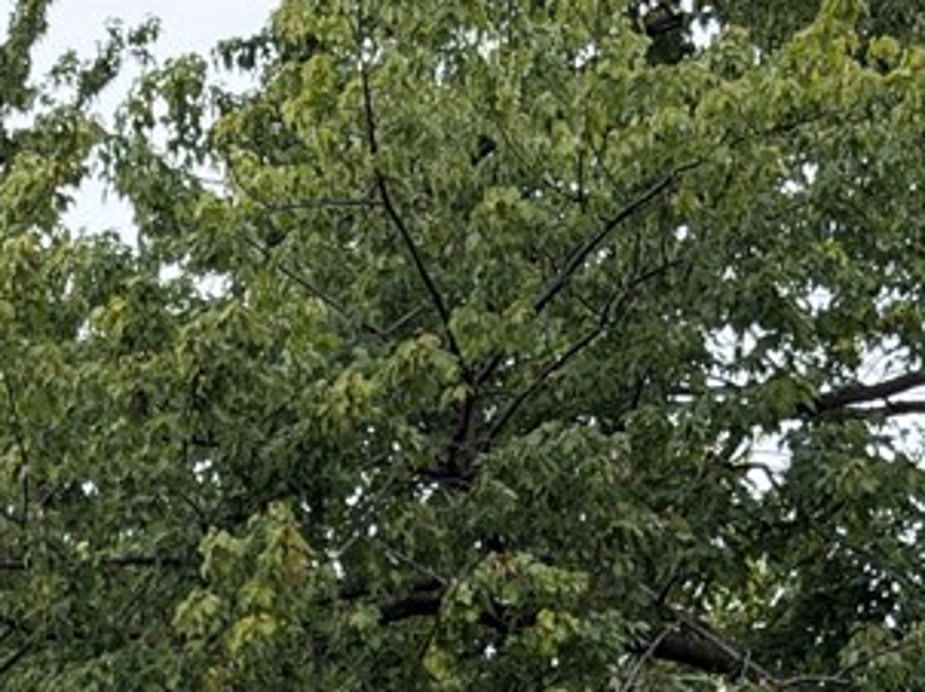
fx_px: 4352
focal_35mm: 163
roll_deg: +2.1
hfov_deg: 11.9
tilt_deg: +19.5
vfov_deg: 8.8
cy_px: 1160
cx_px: -132
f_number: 1.78
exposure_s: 1/1203
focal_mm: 6.76
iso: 80
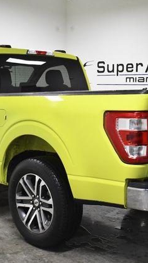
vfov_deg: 38.5
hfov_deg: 22.2
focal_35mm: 54
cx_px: 68
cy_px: 131
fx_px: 377
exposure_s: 1/640
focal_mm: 23
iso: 2500
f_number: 4.5
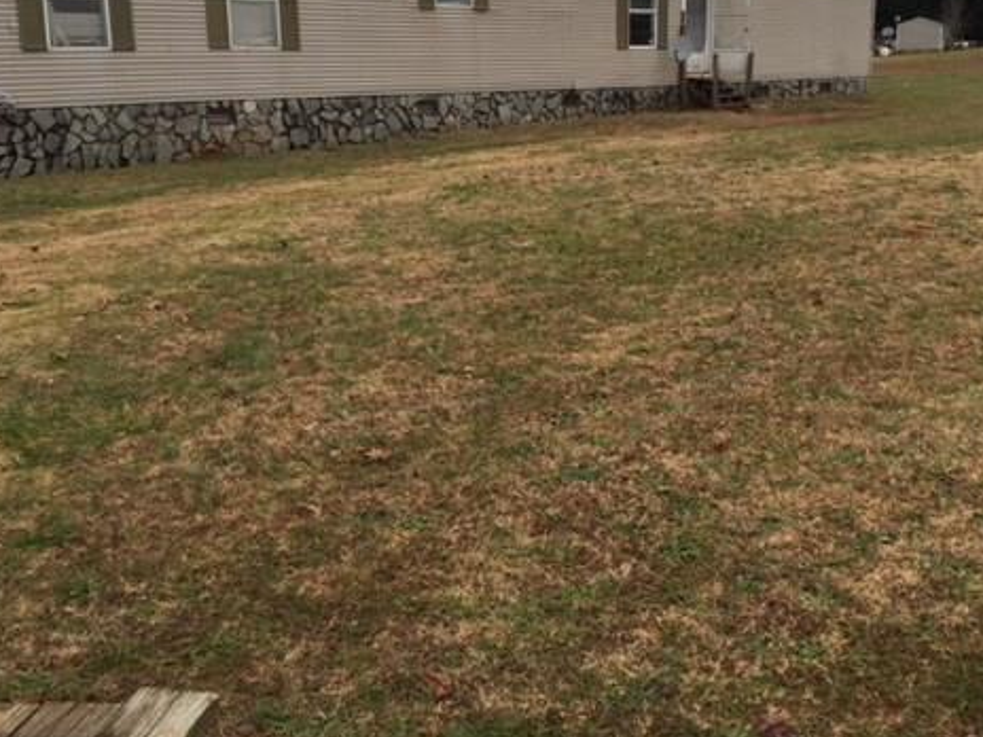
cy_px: 311
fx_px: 1136
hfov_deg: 46.3
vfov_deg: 35.9
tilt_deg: -13.0
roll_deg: -0.2
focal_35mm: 40
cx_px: 629
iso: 32
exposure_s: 1/460
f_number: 2.2
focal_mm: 4.15
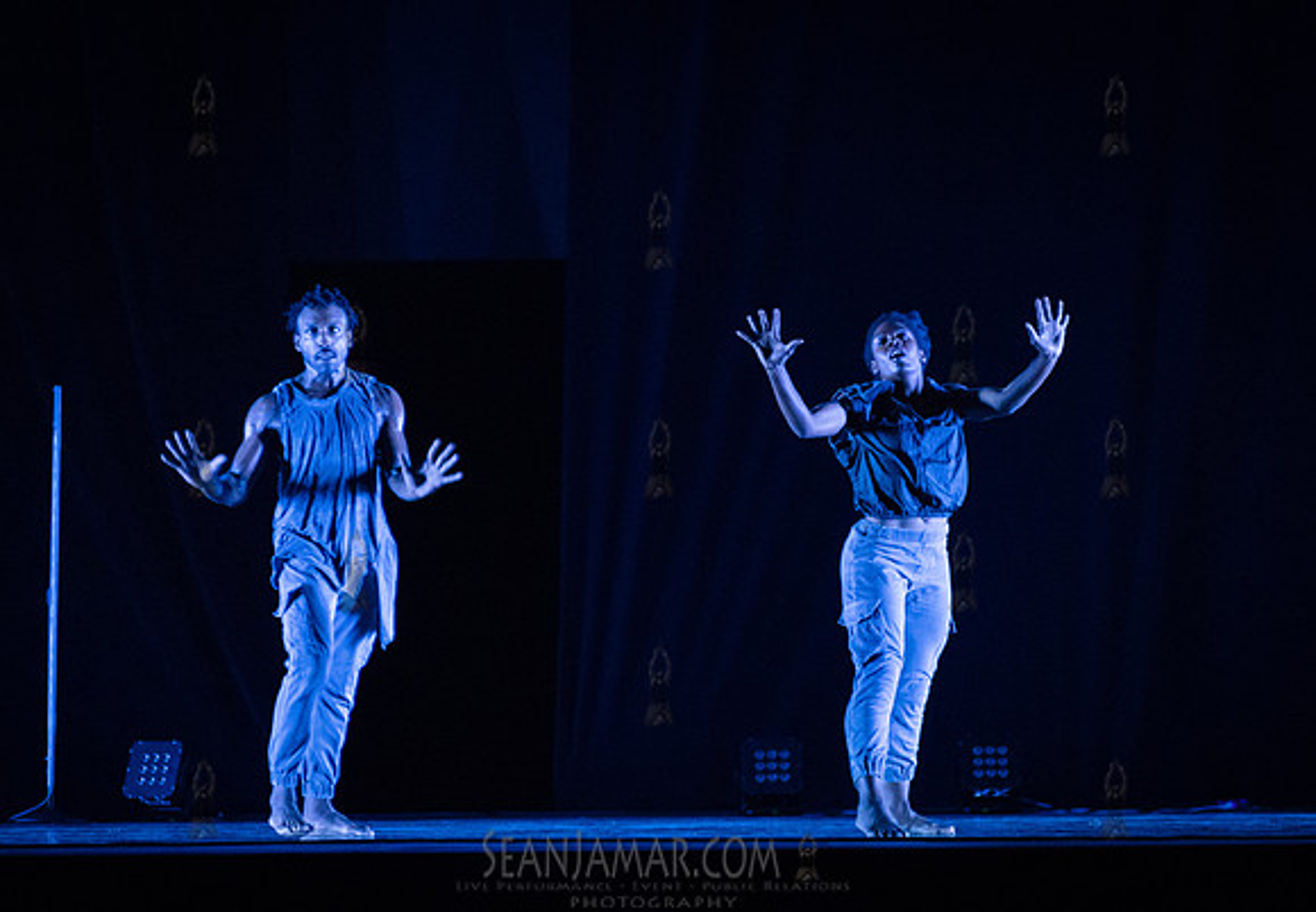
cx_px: 711
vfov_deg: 5.5
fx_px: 9423
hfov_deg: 8.0
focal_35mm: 255
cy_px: 419
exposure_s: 1/500
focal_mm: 200
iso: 4000
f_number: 2.8
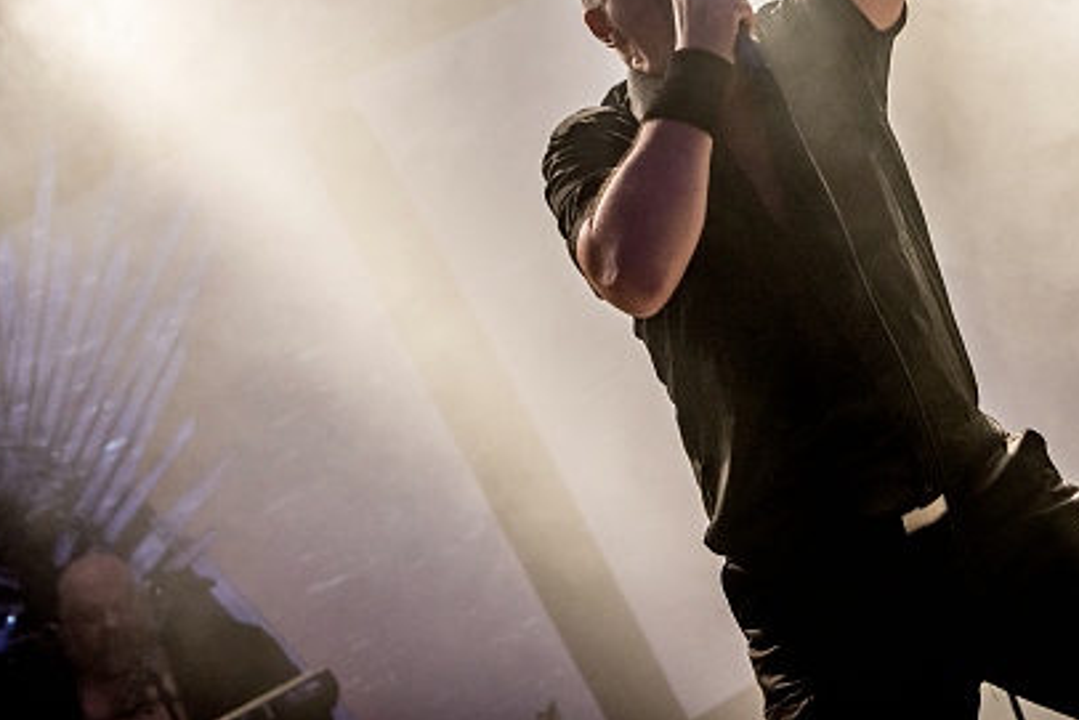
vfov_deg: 18.9
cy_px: 108
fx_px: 2129
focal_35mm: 71
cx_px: 752
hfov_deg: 28.2
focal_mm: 40
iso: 2500
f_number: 2.8
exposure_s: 1/160
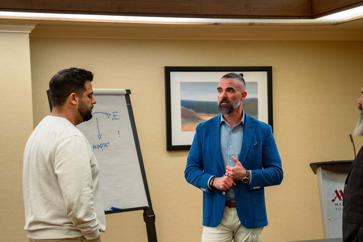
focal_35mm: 95
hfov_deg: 21.4
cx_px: 233
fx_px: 958
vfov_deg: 14.4
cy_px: 150
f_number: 3.2
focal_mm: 70
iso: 800
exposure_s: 1/160
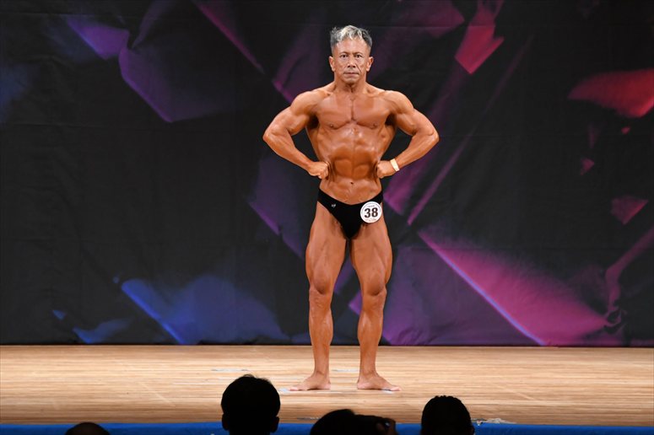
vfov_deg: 5.1
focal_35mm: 270
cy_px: 218
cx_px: 327
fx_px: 4903
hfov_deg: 7.6
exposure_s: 1/400
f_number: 5.6
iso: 3200
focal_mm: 180
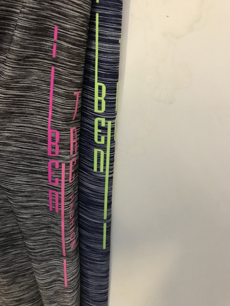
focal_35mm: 28
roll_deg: -4.1
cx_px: 115
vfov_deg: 63.4
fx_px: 248
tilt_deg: -33.6
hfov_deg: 49.8
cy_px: 153
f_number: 1.8
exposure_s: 1/14
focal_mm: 3.99
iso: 100
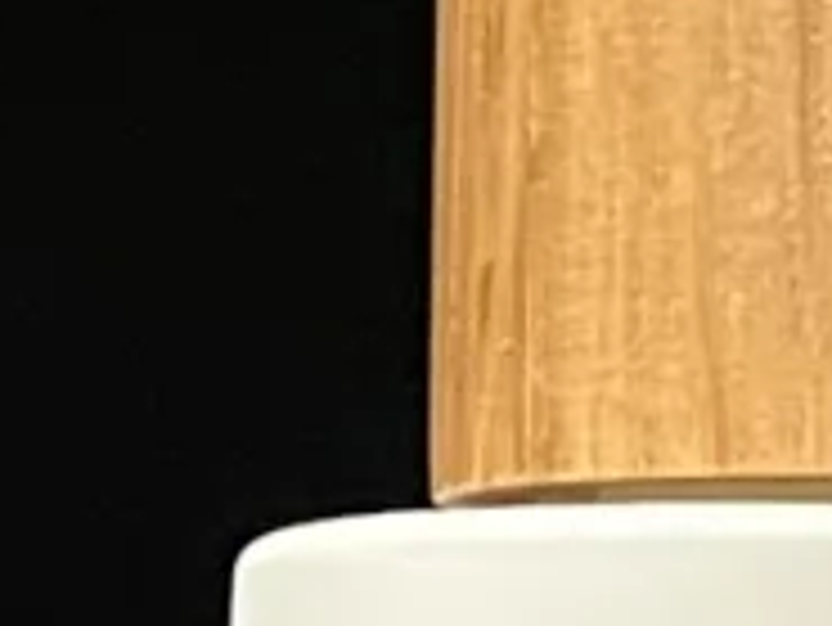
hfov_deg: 12.9
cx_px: 756
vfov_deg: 9.6
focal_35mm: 152
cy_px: 847
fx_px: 3656
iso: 320
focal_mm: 5.7
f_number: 1.5
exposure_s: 1/60
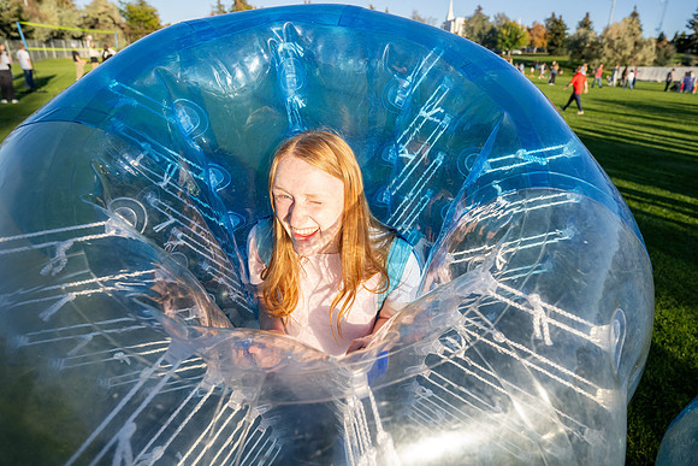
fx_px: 416
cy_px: 226
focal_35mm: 21
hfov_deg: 79.8
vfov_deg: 58.5
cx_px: 382
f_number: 4
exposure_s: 1/3200
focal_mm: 19.5
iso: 500
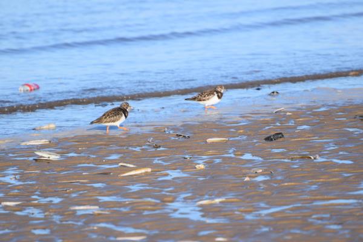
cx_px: 182
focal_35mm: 450
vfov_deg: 3.1
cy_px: 121
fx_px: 4537
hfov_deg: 4.6
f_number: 6.3
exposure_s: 1/640
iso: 200
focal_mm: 300
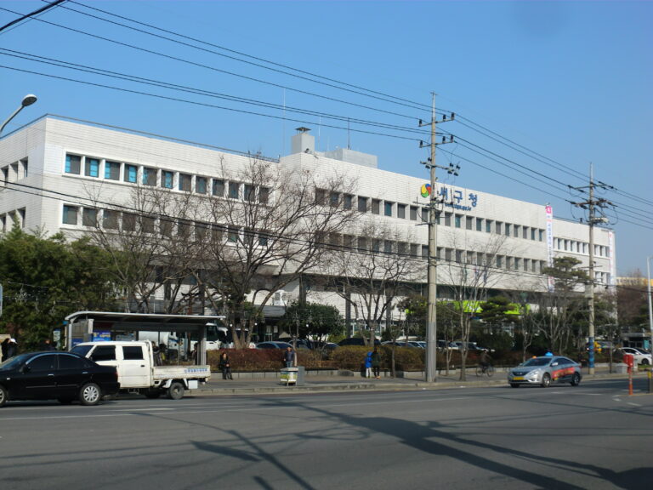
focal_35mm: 42
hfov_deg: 44.8
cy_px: 245
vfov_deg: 34.3
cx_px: 326
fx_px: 792
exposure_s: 1/160
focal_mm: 7.7
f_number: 8.5
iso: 64
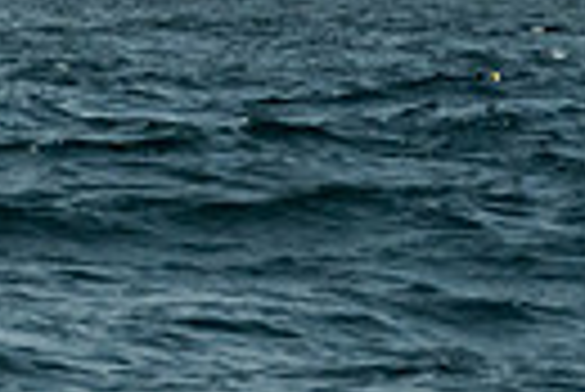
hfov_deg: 1.0
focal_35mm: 2113
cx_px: -672
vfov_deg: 0.7
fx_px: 34374
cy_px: -991
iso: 320
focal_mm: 200
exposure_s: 1/1600
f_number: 6.3
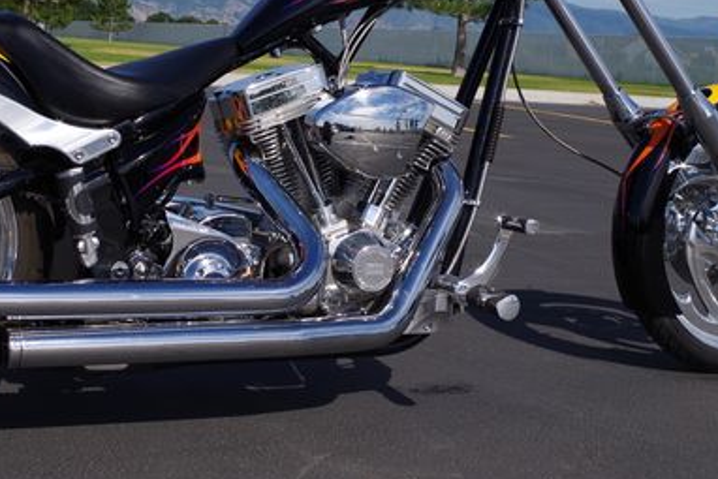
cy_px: 91
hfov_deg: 34.8
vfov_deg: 23.4
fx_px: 1137
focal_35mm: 57
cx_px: 254
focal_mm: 23.13
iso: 100
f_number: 8
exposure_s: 1/400
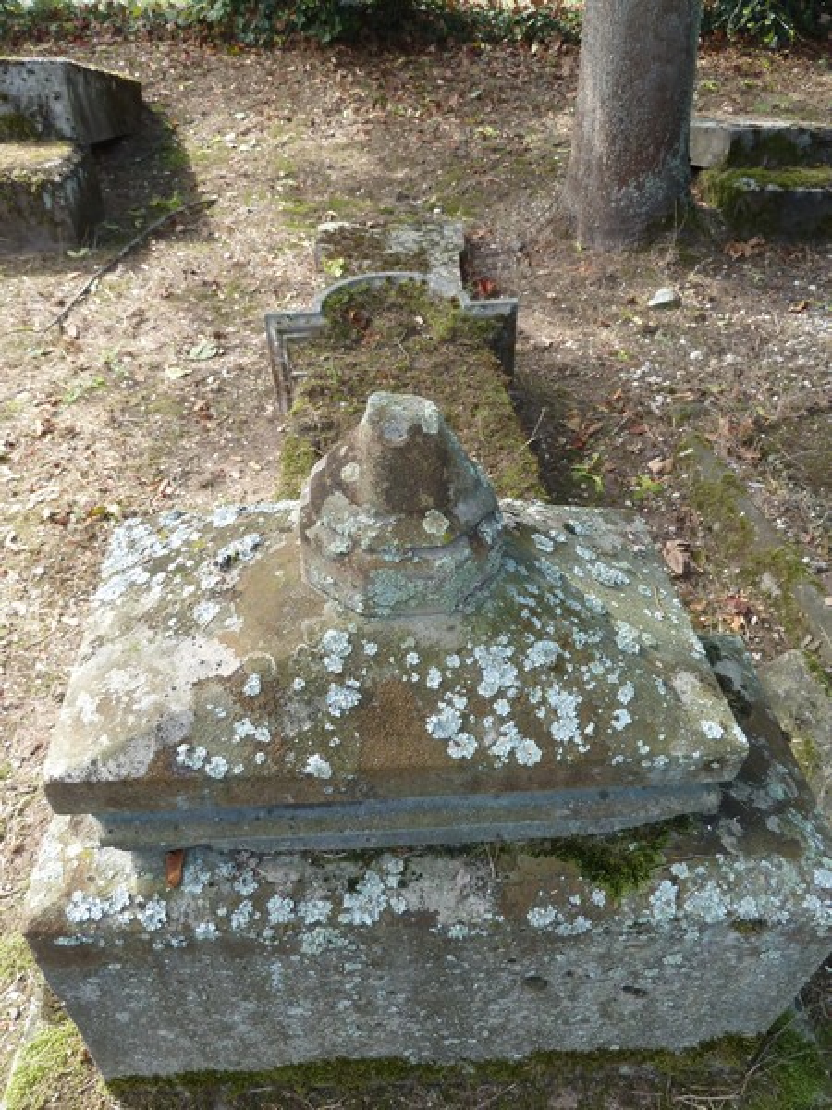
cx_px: 416
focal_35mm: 25
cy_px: 555
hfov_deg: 54.9
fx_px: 801
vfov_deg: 69.4
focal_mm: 4.1
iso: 80
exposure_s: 1/100
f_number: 3.3
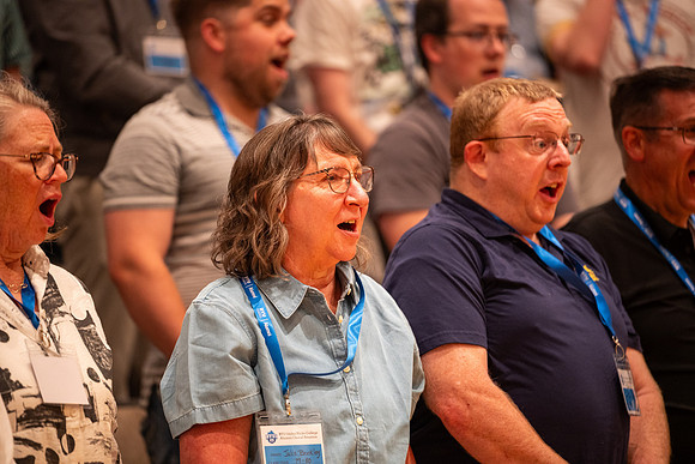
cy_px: 232
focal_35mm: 200
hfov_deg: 10.3
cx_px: 348
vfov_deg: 6.9
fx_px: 3862
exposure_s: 1/125
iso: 1250
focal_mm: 200
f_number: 2.8
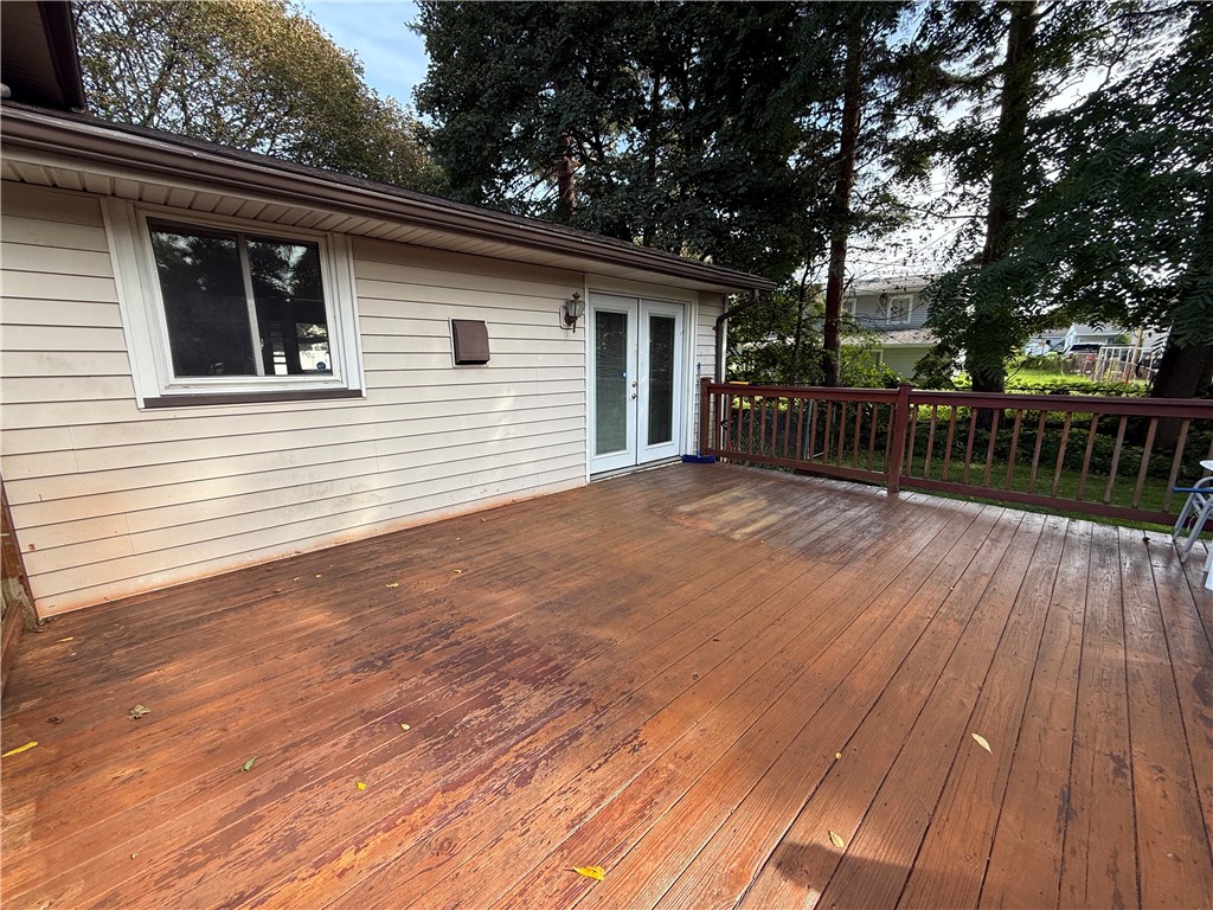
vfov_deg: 85.7
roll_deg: +0.0
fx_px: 491
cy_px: 455
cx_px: 606
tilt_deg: -10.6
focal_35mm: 14
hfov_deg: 102.1
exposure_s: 1/266
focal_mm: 2.22
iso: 50
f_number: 2.2
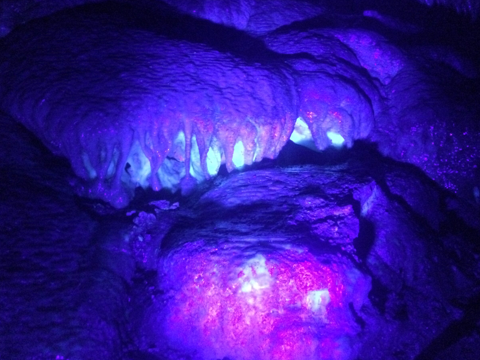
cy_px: 170
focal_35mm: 31
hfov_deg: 58.3
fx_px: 430
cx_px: 230
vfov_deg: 45.4
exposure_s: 1/15
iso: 2000
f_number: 2.2
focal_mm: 4.15
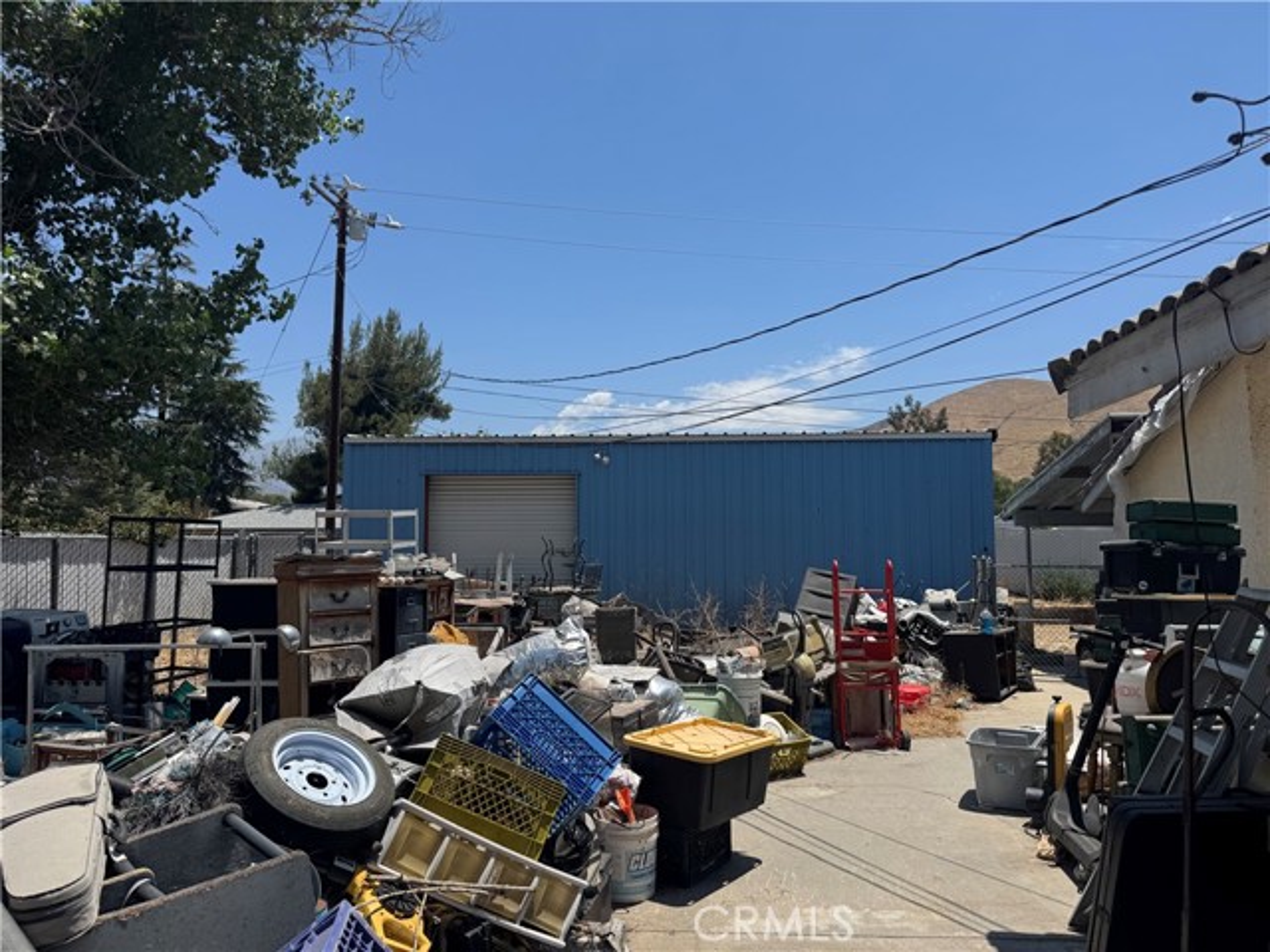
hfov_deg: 71.6
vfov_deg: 56.8
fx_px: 881
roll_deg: -1.1
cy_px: 476
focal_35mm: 24
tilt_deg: +4.4
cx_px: 635
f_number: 1.78
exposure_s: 1/5348
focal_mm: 6.76
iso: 80
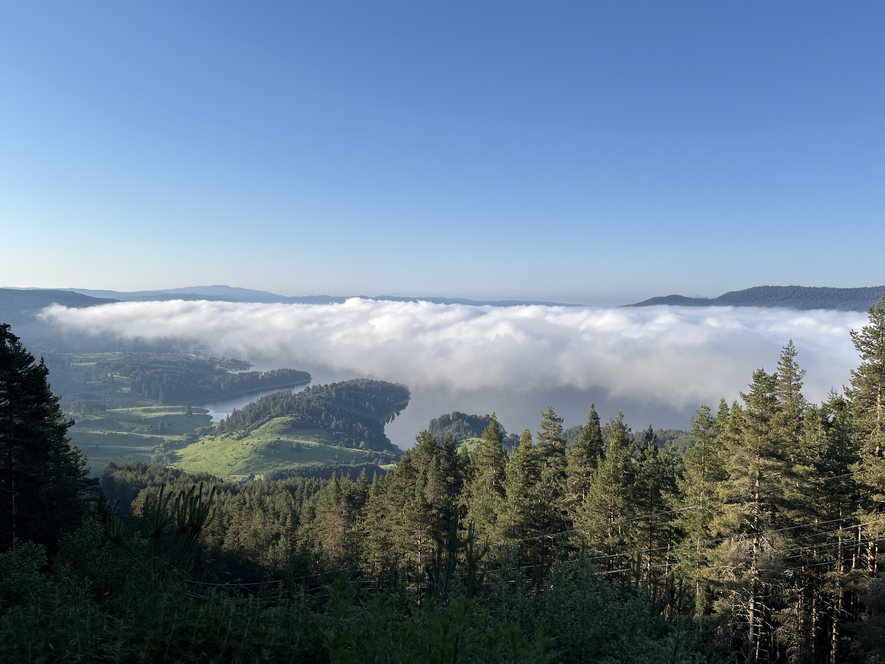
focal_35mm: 26
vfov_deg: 53.1
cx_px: 442
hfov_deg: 67.3
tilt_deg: -5.7
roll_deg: -1.4
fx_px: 665
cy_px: 332
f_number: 1.5
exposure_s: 1/3704
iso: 50
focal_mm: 5.7
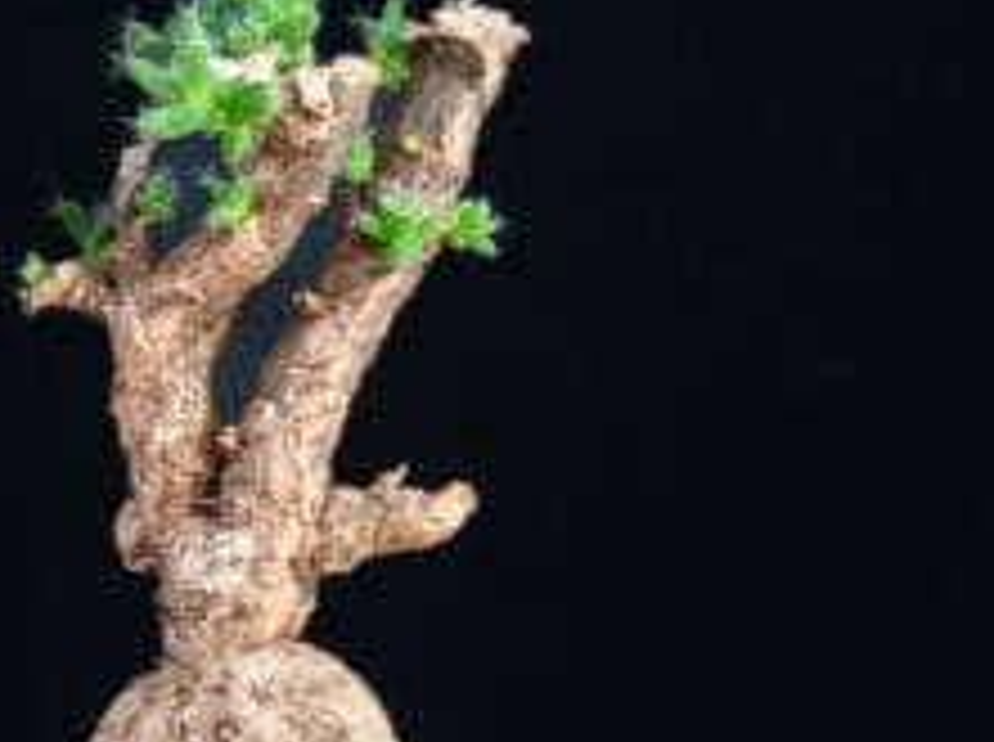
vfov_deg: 8.2
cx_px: 278
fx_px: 5189
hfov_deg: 10.9
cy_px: 597
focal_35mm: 181
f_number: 36
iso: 100
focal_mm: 60
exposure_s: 5
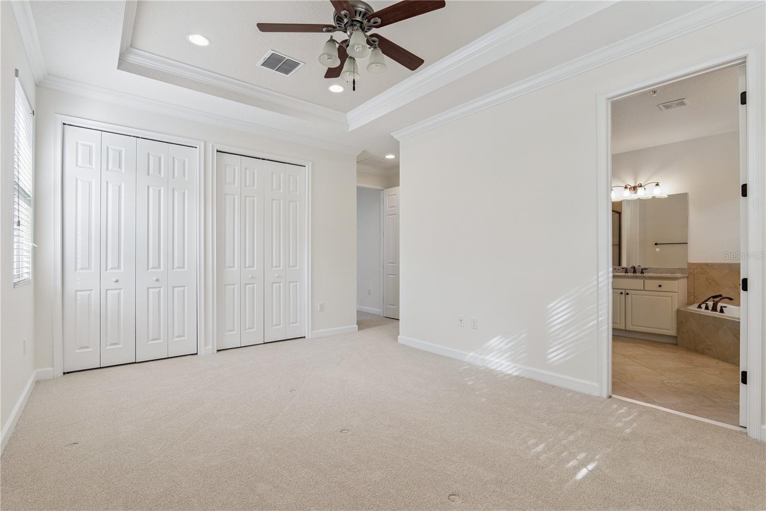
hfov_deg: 96.7
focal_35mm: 16
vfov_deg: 73.7
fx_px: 340
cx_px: 383
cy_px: 256
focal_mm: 16
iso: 800
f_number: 10
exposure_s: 1/100
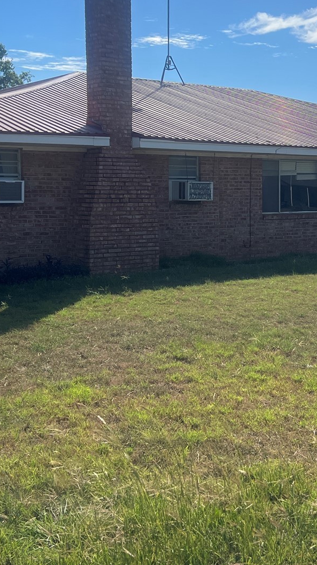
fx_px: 822
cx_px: 225
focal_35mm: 55
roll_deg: -0.5
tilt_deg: -2.7
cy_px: 212
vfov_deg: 37.6
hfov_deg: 21.7
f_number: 1.5
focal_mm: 5.7
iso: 50
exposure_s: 1/6993
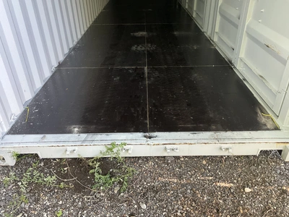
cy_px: 108
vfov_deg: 48.2
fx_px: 242
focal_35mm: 29
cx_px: 144
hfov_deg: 61.7
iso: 200
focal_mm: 3
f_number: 1.8
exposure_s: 1/60
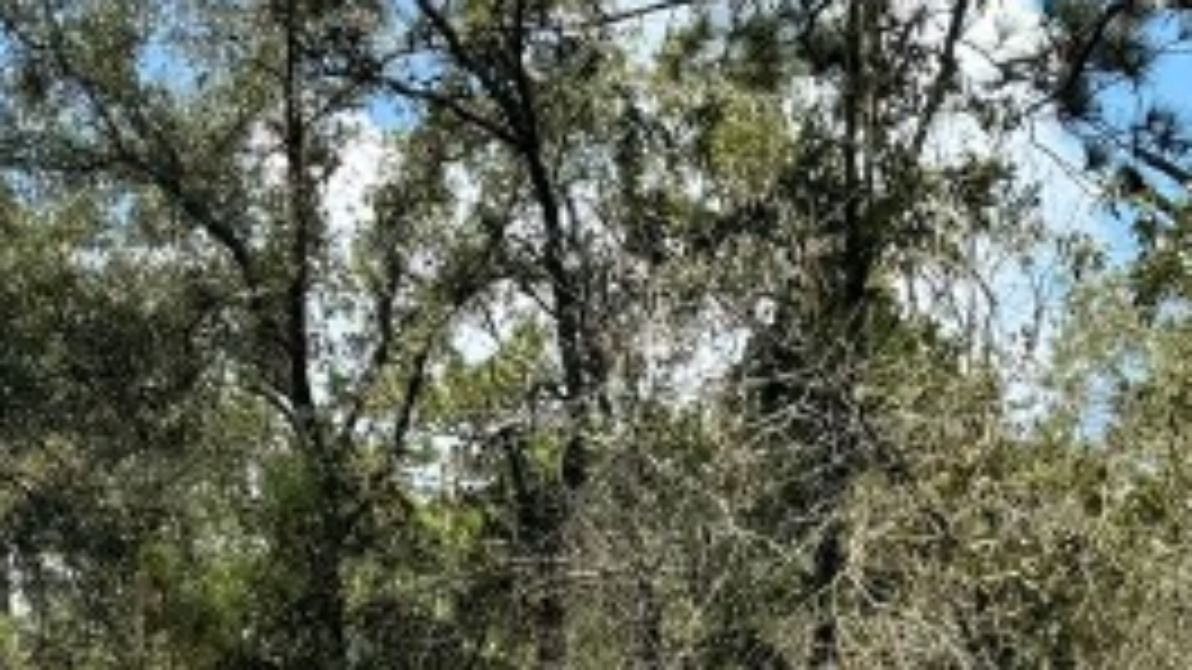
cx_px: 261
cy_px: 1030
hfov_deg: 20.9
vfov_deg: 11.5
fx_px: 3192
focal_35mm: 101
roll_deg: +0.2
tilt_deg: -1.9
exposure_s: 1/2174
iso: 80
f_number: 1.78
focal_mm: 6.76
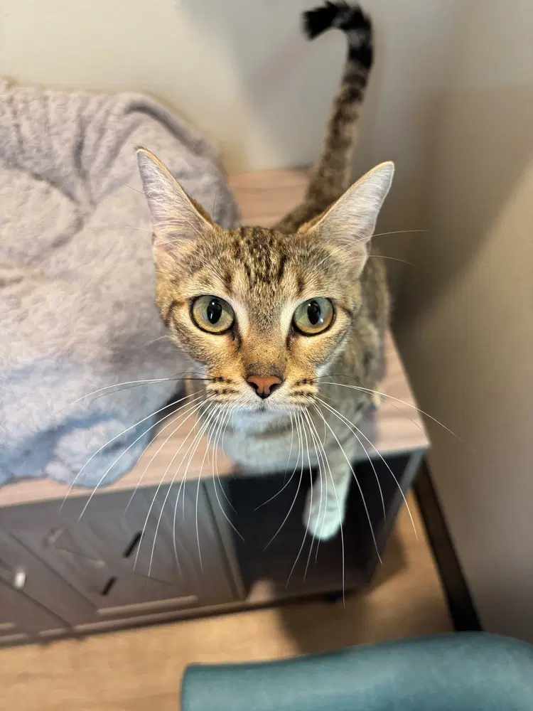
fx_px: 534
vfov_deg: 67.3
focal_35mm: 26
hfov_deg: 53.1
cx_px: 266
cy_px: 356
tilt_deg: -50.4
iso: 250
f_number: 1.6
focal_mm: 5.96
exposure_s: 1/60
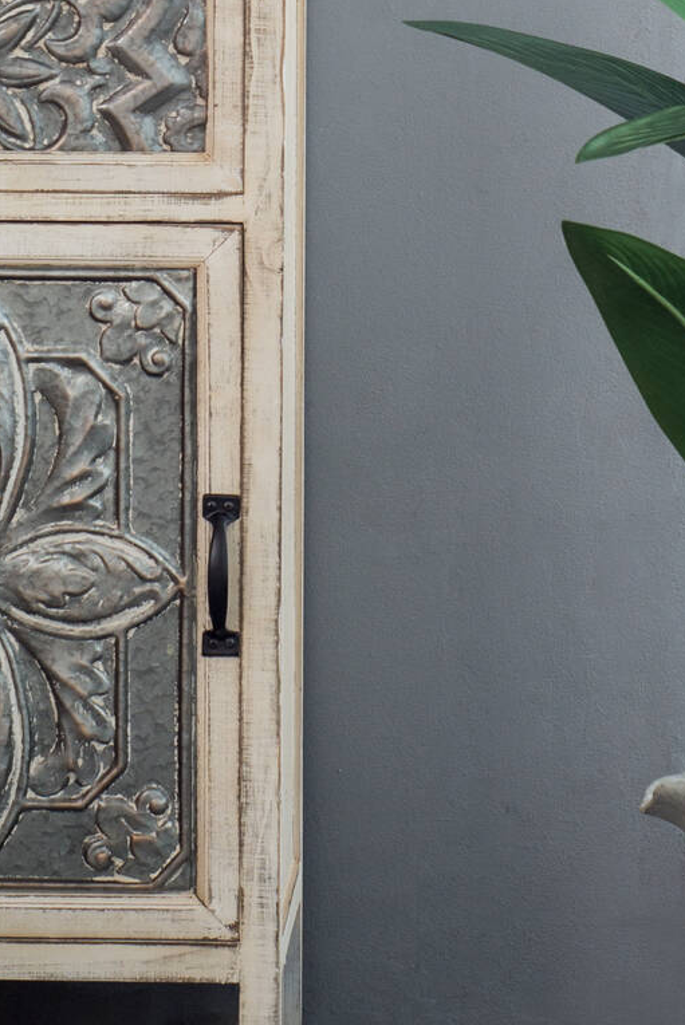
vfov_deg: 10.2
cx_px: 534
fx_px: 5586
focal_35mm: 196
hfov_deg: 7.0
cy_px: -427
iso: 160
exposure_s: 1/10
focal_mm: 50
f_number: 8
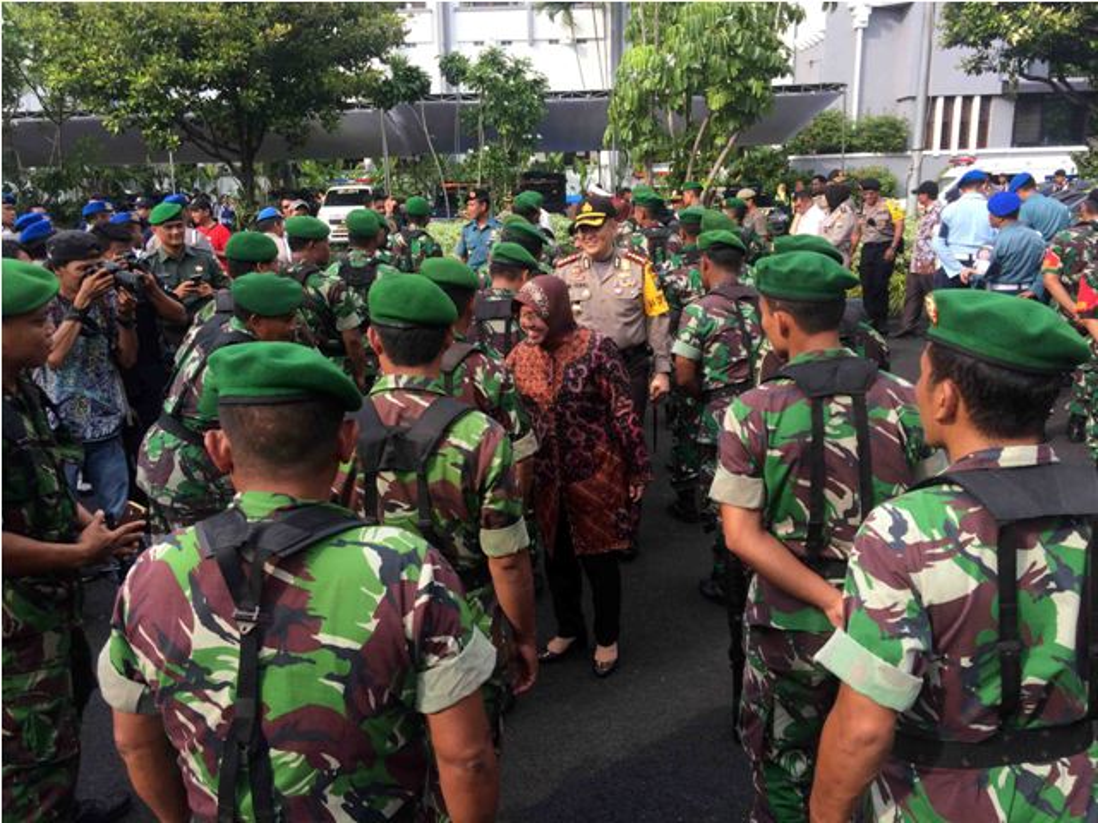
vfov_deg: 48.2
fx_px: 920
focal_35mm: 29
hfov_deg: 61.7
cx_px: 549
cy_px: 412
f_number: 2.2
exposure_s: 1/540
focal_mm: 4.15
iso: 32
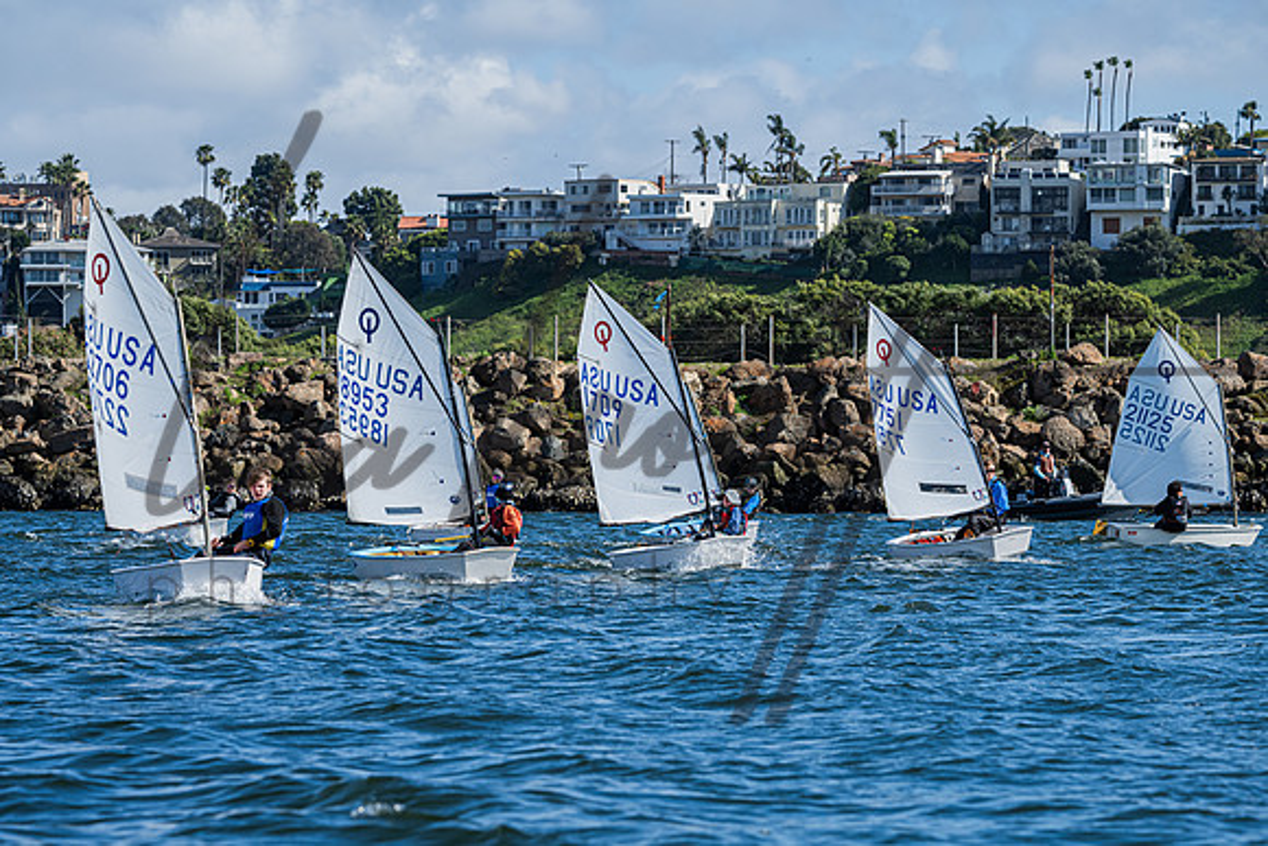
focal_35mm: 191
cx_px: 634
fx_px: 6716
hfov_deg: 10.8
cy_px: 423
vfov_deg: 7.2
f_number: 8
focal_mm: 180
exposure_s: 1/1000
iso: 320
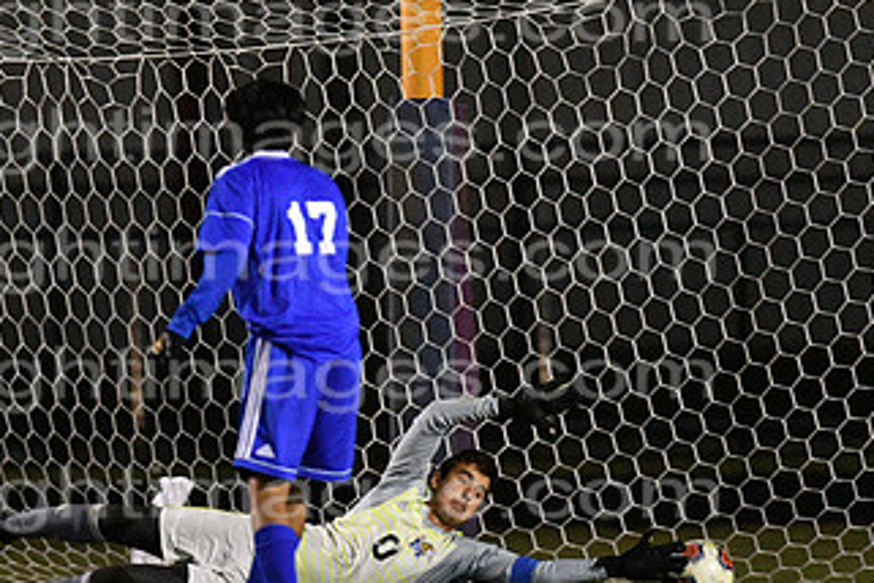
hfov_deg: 2.5
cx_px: 103
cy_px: 320
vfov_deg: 1.7
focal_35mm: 814
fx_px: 19761
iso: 10000
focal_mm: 300
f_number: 3.5
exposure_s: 1/640
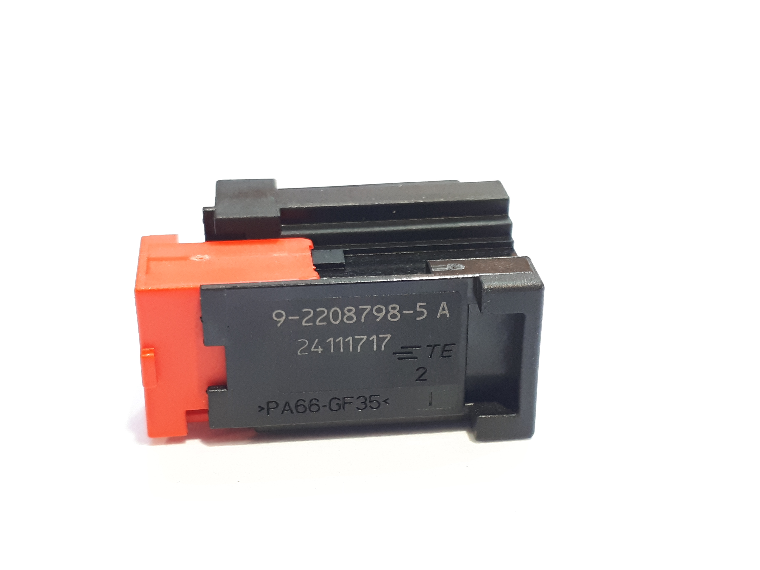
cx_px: 380
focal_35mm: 27
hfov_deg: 65.3
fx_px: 593
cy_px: 285
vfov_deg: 51.4
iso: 200
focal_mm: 3.6
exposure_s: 1/33
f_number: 1.9
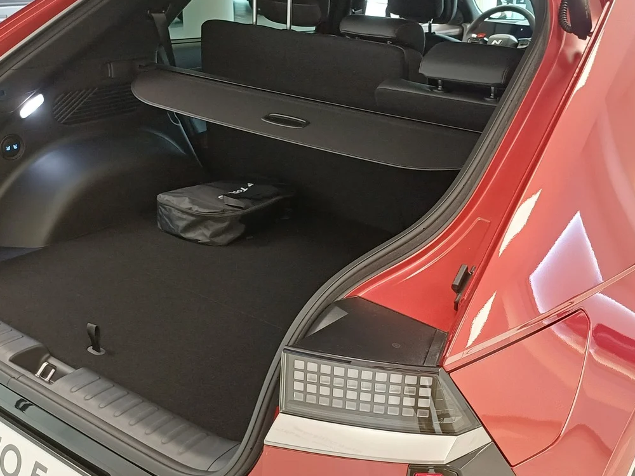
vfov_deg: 36.0
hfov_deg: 46.6
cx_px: 368
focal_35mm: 40
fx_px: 734
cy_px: 233
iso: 250
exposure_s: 1/33.3
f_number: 1.8
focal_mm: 4.65
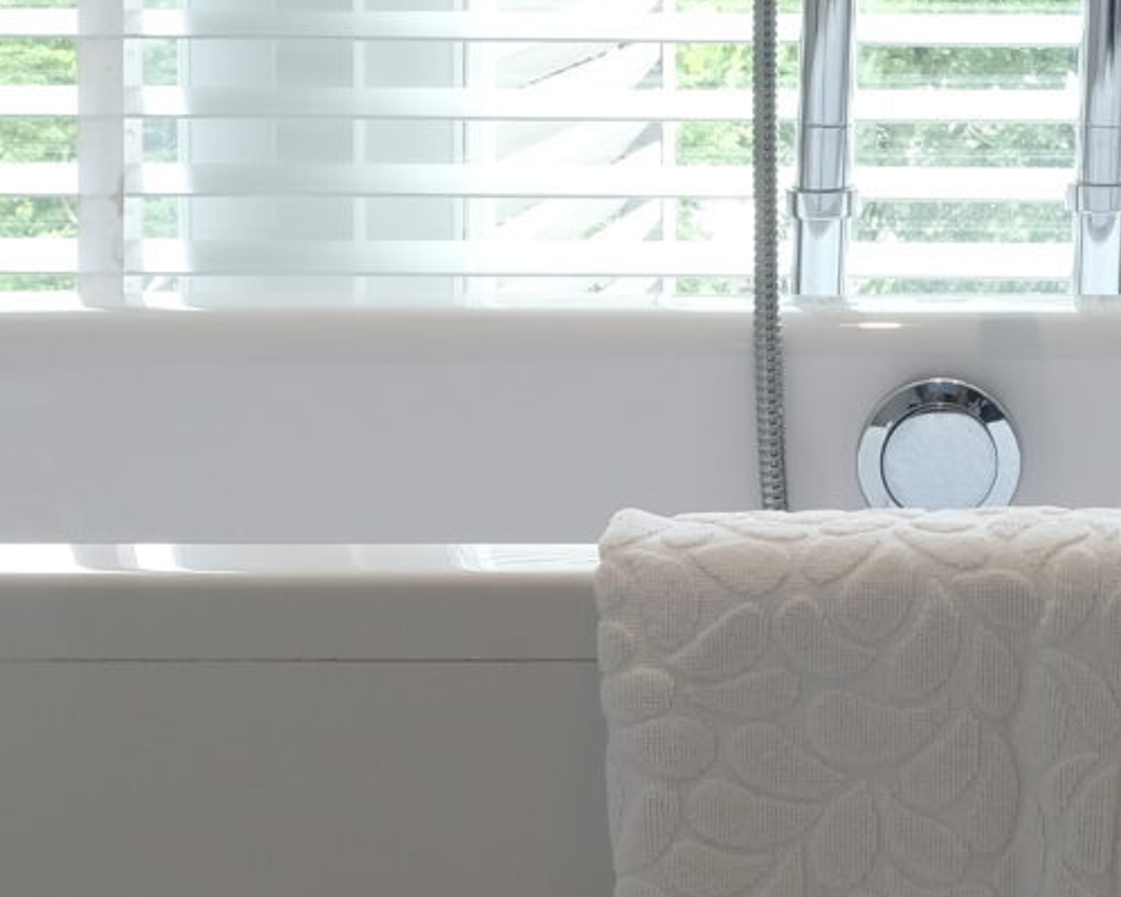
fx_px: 4312
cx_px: 1289
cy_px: -179
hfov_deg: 14.4
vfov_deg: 11.6
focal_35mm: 130
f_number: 10
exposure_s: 1/8
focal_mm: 18
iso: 320
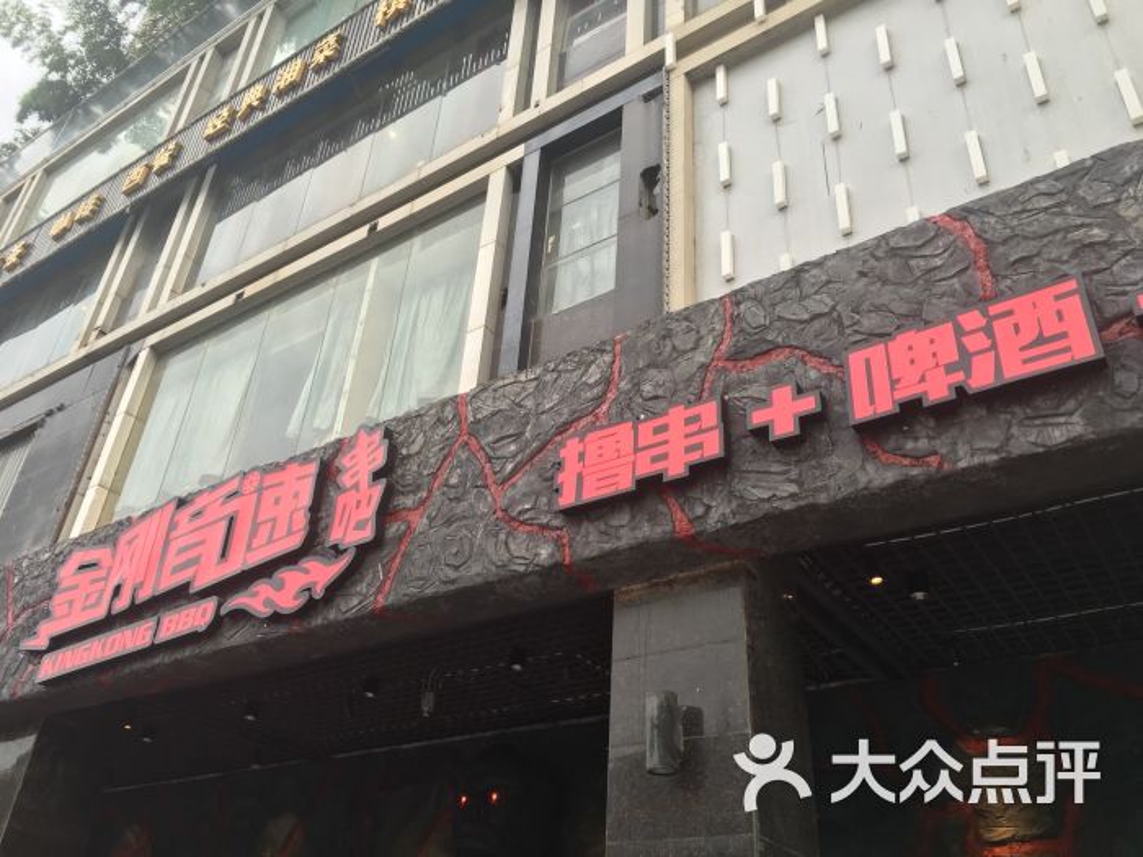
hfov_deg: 61.7
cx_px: 572
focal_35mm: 29
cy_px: 428
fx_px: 958
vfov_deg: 48.2
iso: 40
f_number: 2.2
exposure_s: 1/100
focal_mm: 4.15
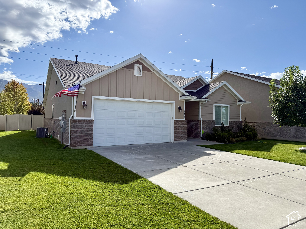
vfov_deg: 56.8
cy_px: 114
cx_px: 153
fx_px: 212
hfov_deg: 71.6
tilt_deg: +1.4
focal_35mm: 24
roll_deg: -0.6
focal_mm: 6.76
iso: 80
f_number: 1.78
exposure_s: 1/7353
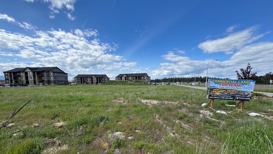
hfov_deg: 99.4
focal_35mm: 16
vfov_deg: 65.7
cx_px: 140
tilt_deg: -8.4
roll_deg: -0.1
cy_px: 99
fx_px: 116
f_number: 2.2
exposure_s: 1/1277
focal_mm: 2.22
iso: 50
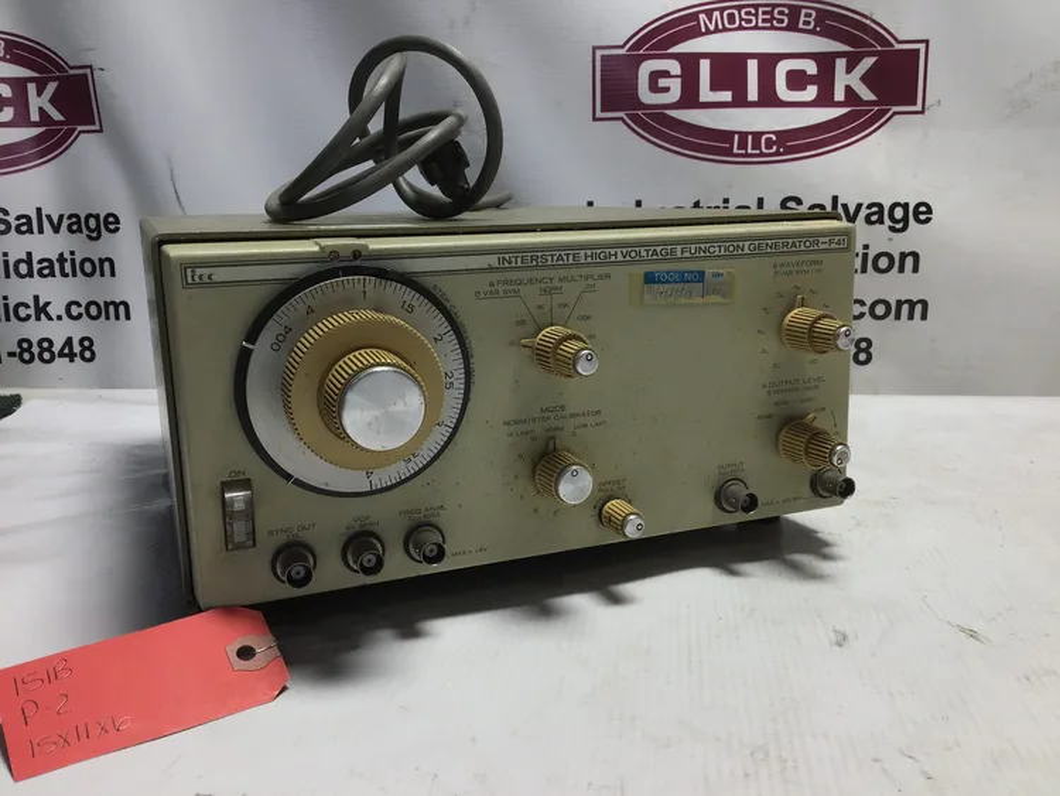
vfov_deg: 45.5
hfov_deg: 58.3
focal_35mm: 31
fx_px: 950
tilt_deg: -12.5
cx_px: 530
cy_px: 398
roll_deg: -0.1
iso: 25
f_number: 2.4
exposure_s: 1/164
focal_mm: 3.3
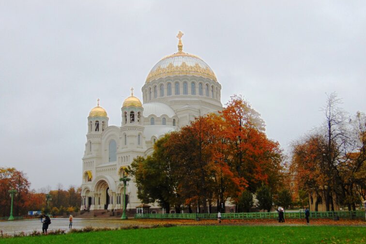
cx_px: 182
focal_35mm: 37
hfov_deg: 51.9
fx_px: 376
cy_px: 137
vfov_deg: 35.9
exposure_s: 1/100
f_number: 3.2
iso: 80
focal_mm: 6.3
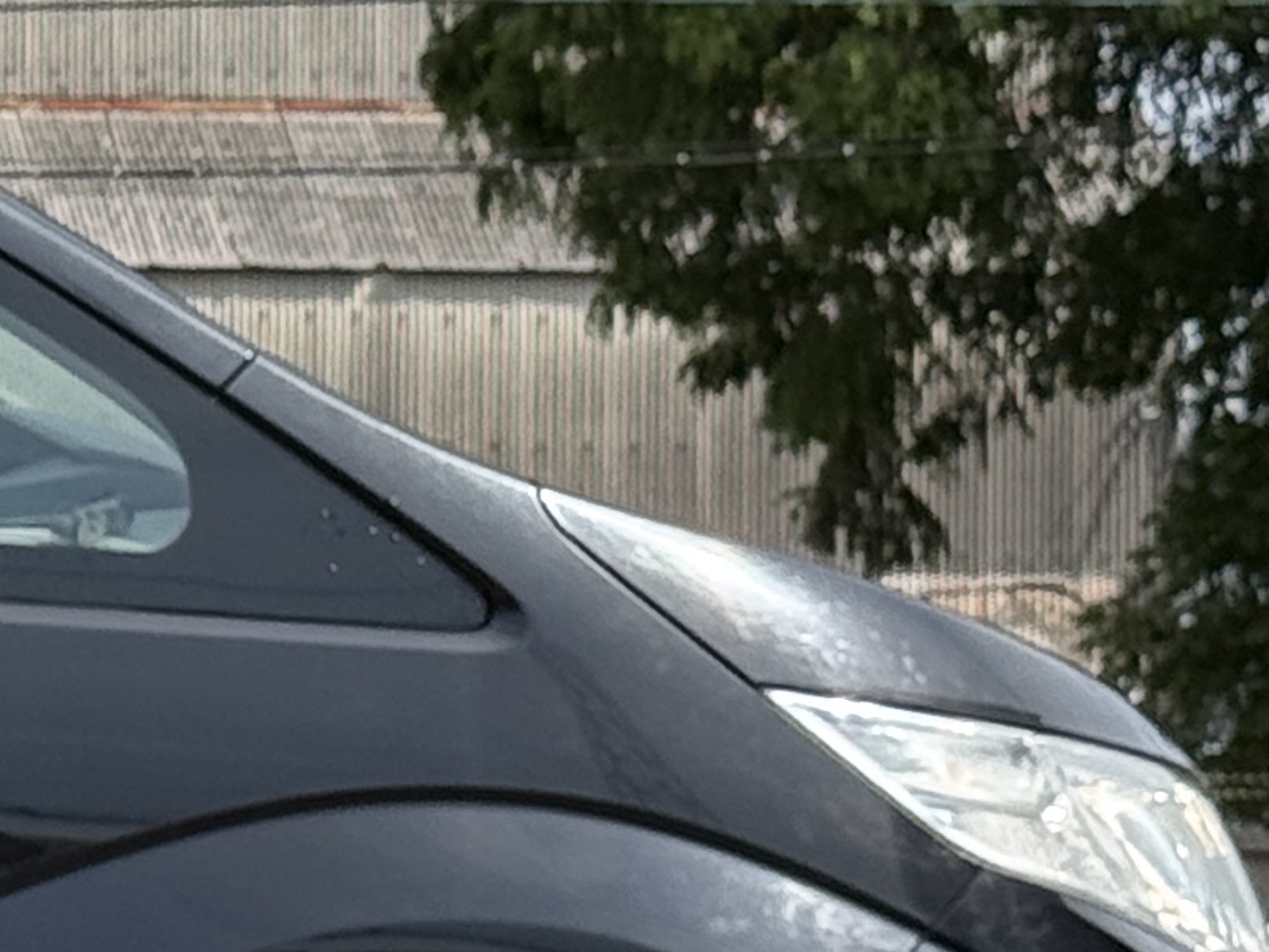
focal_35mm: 242
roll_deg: -0.7
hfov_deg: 7.8
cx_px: -1364
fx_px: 8872
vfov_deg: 6.1
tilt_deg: +2.4
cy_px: 570
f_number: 1.78
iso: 64
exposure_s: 1/3096
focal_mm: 6.76
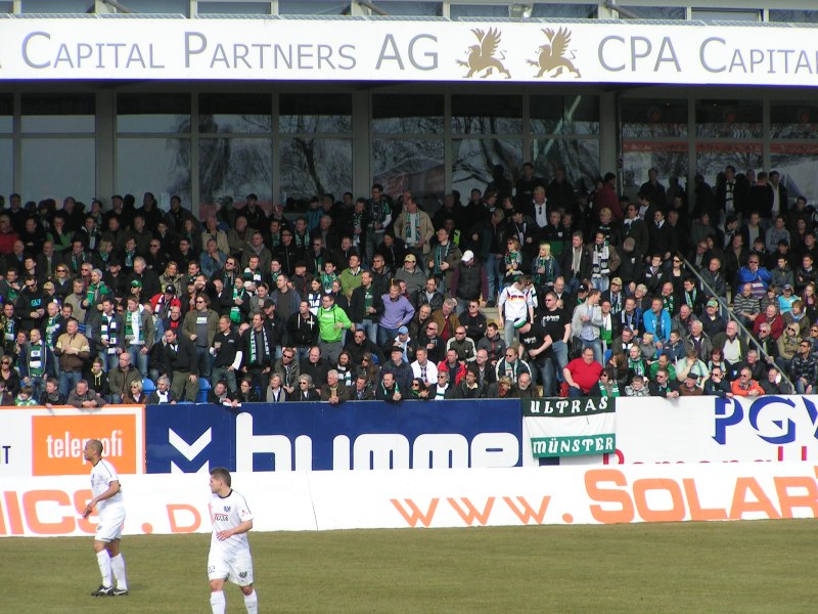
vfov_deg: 6.3
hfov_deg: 8.4
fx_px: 5577
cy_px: 307
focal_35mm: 236
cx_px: 409
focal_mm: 36.1
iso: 50
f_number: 5
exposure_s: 1/400
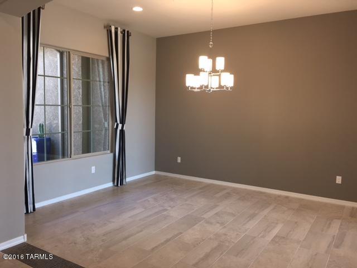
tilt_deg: -4.2
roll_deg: -0.8
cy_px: 134
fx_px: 299
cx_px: 178
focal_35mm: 29
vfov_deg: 48.2
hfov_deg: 61.7
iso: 50
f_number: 2.2
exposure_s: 1/30
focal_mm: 4.15
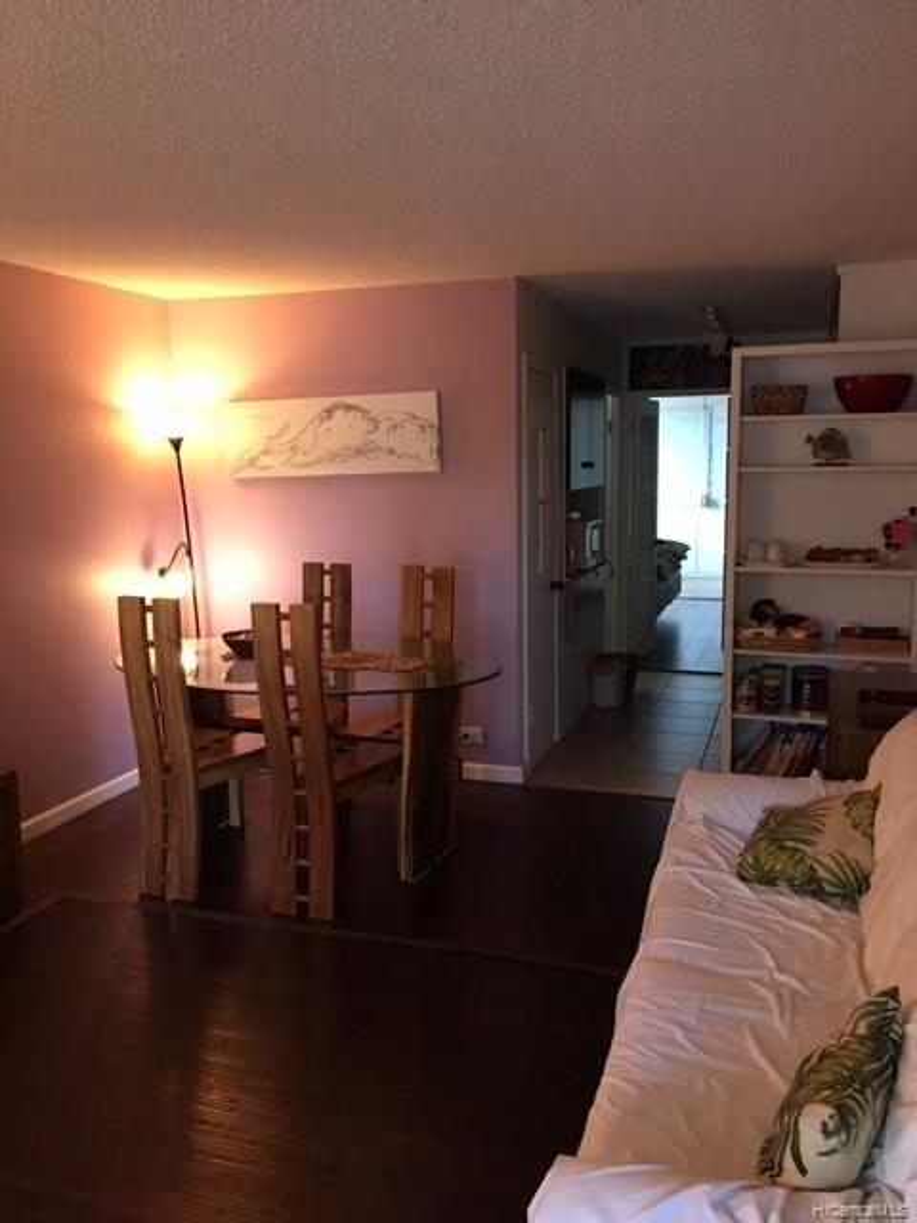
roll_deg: +0.2
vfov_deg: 61.7
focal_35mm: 29
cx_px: 458
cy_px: 612
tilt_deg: -7.8
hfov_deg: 48.2
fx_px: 1024
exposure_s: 1/15
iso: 80
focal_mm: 4.15
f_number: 2.2
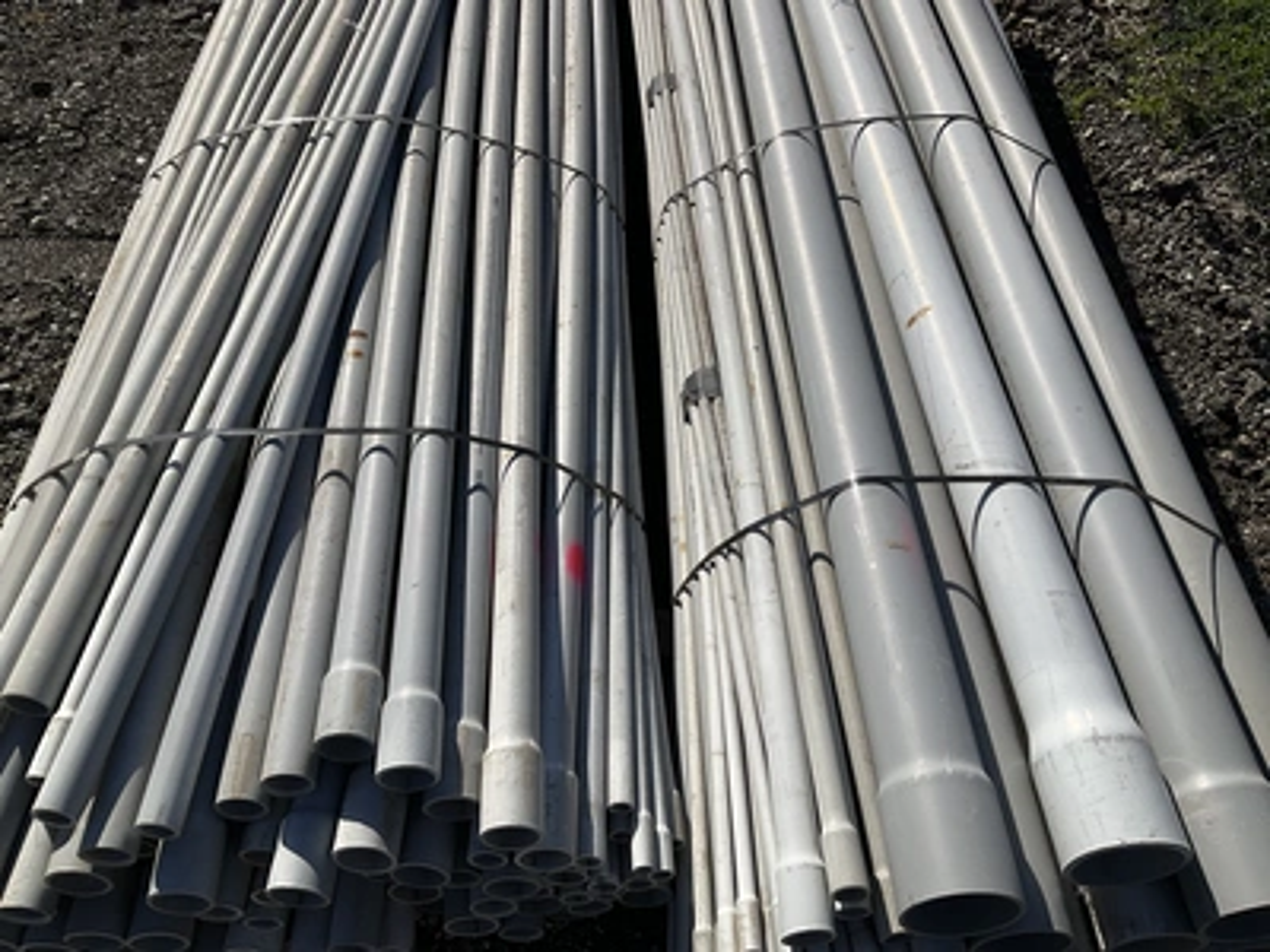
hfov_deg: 61.7
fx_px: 1064
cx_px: 635
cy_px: 476
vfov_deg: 48.2
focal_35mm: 29
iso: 25
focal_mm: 3
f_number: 1.8
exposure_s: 1/3534
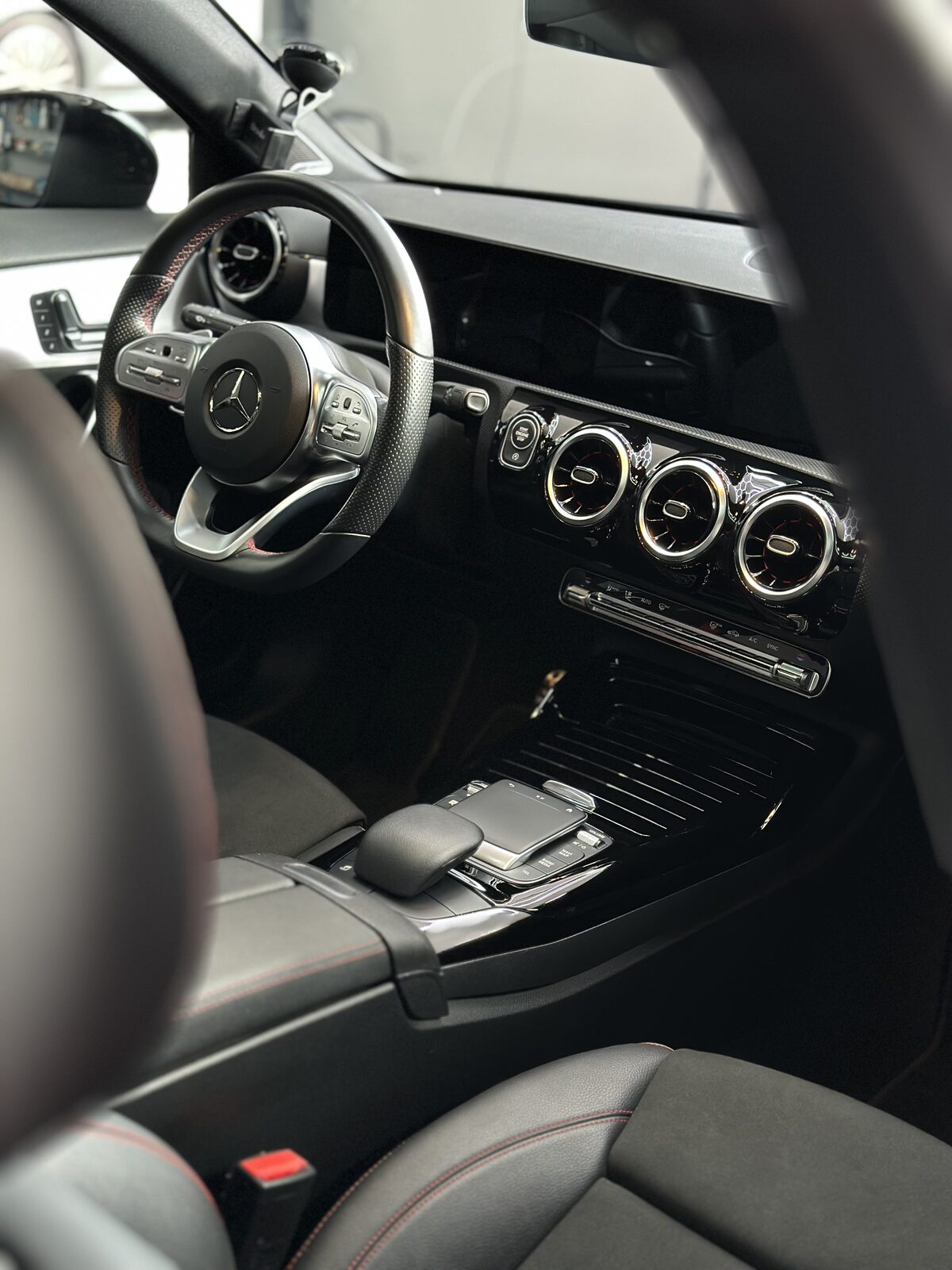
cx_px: 476
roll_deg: -5.0
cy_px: 635
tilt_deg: -22.5
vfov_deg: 39.7
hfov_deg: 30.3
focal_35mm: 48
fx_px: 1760
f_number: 1.78
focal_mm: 6.86
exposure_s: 1/33
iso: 400
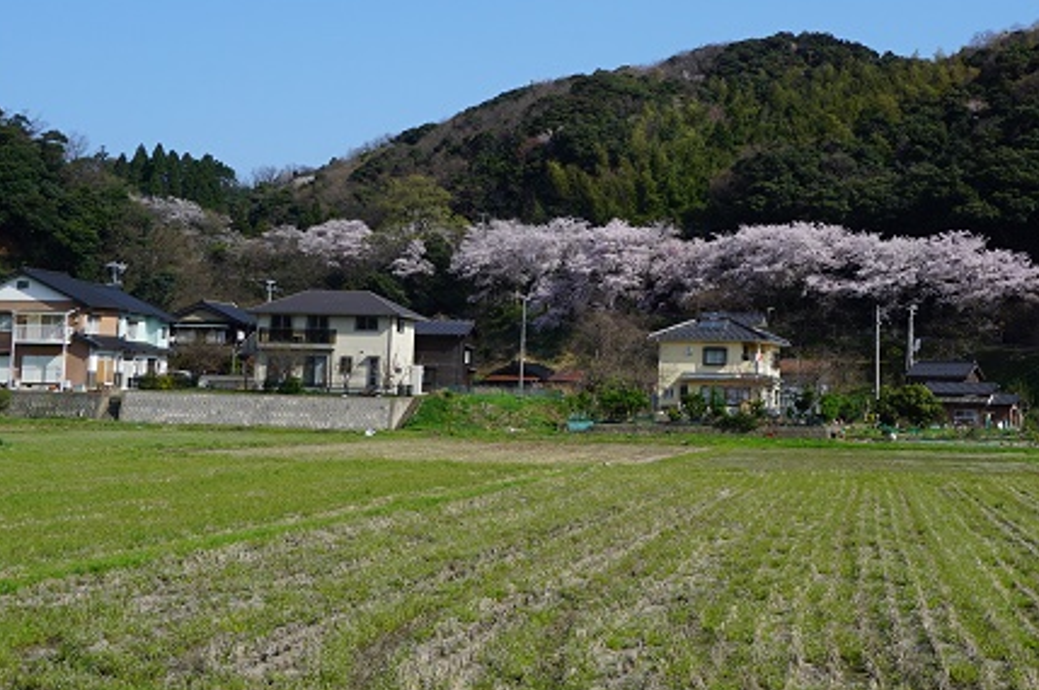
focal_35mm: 57
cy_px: 134
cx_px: 650
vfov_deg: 23.4
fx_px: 1643
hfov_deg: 34.9
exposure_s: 1/160
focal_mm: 20
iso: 100
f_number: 11
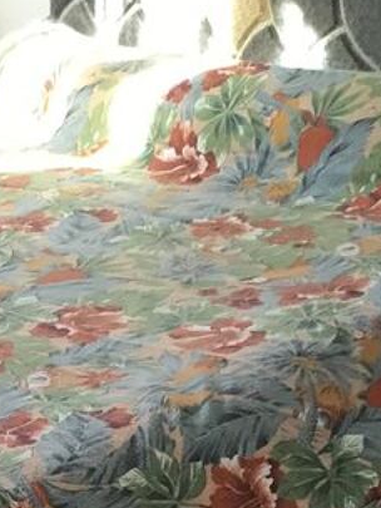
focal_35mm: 102
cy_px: 680
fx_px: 1496
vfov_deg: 17.9
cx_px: -207
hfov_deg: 13.6
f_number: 2.4
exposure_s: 1/33
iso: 50
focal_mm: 3.3
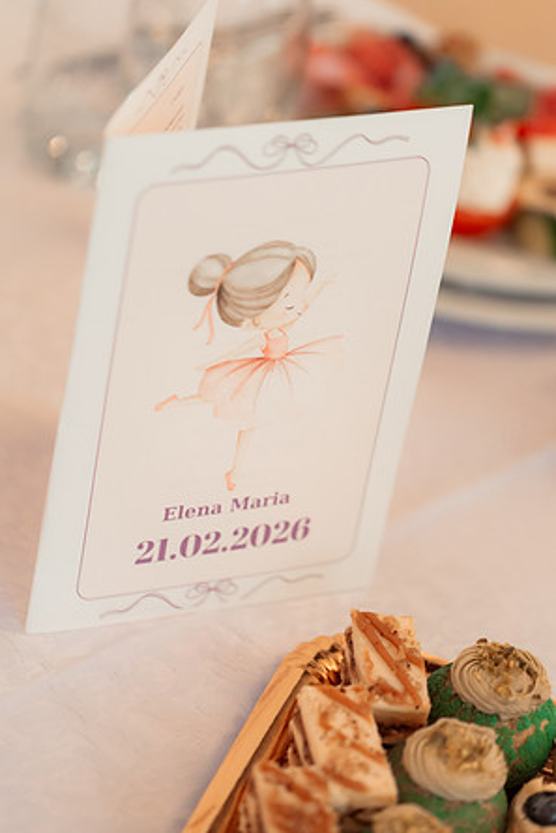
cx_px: 277
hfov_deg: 15.0
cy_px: 419
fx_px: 2106
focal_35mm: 91
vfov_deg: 22.4
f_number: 3.2
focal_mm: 90
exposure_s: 1/200
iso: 2500
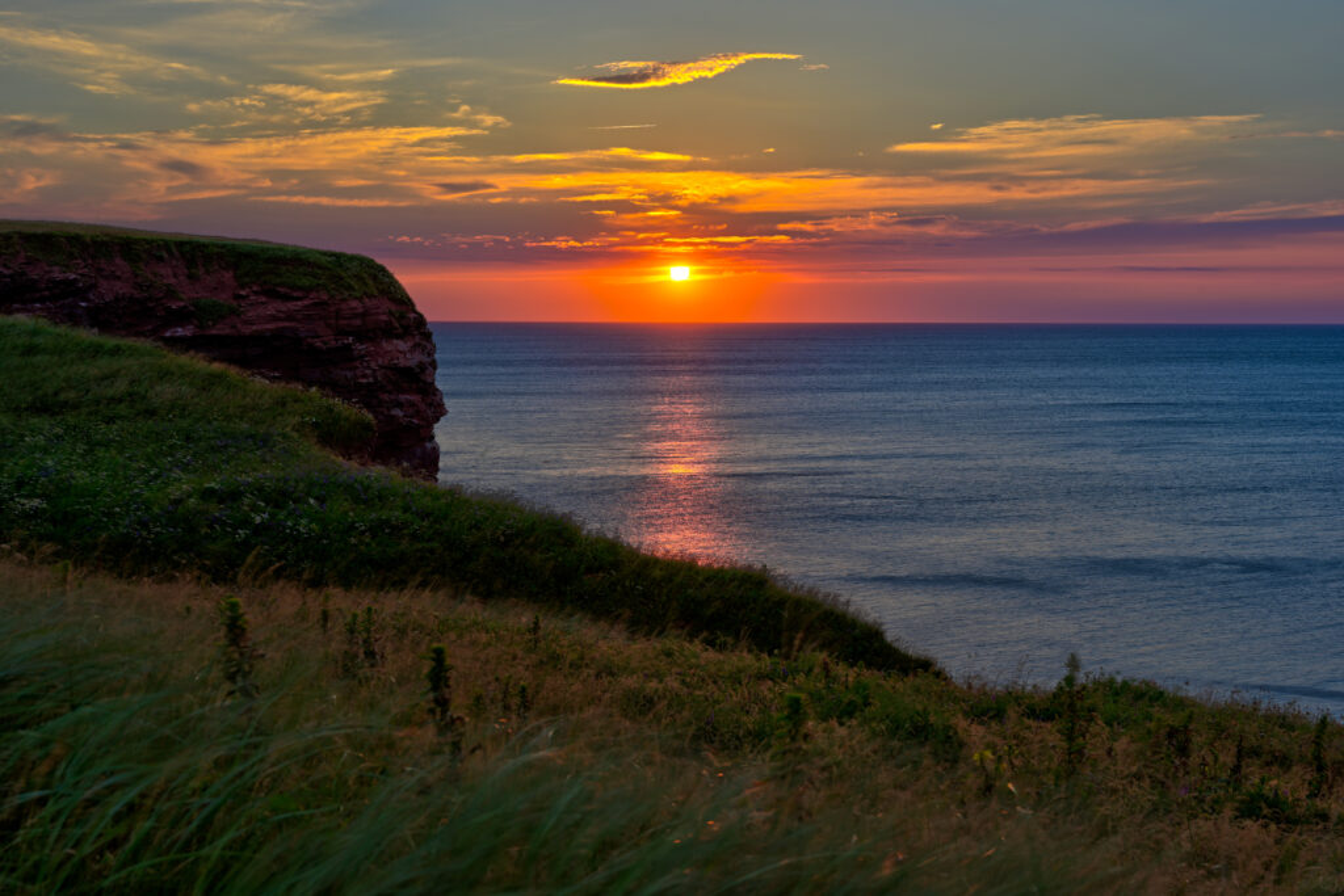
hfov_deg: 40.3
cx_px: 672
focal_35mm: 49
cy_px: 448
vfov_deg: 27.5
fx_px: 1829
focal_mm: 49
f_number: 10
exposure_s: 1/50
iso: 64
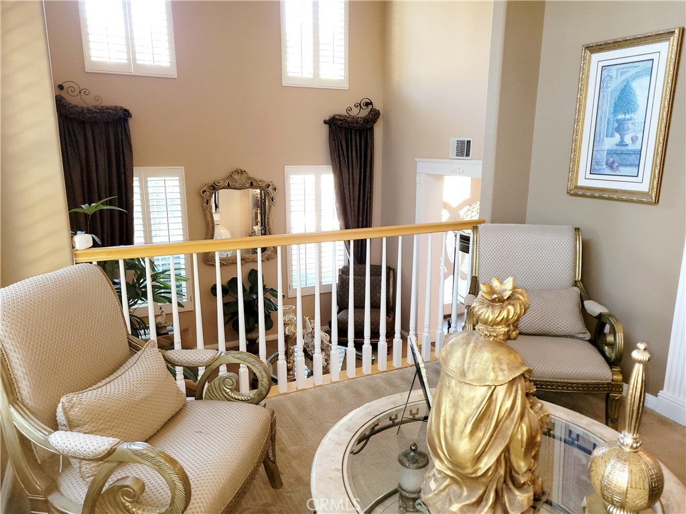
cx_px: 343
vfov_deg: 53.1
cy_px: 257
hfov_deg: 67.3
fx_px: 515
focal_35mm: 26
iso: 100
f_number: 1.8
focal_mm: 5.4
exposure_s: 1/24
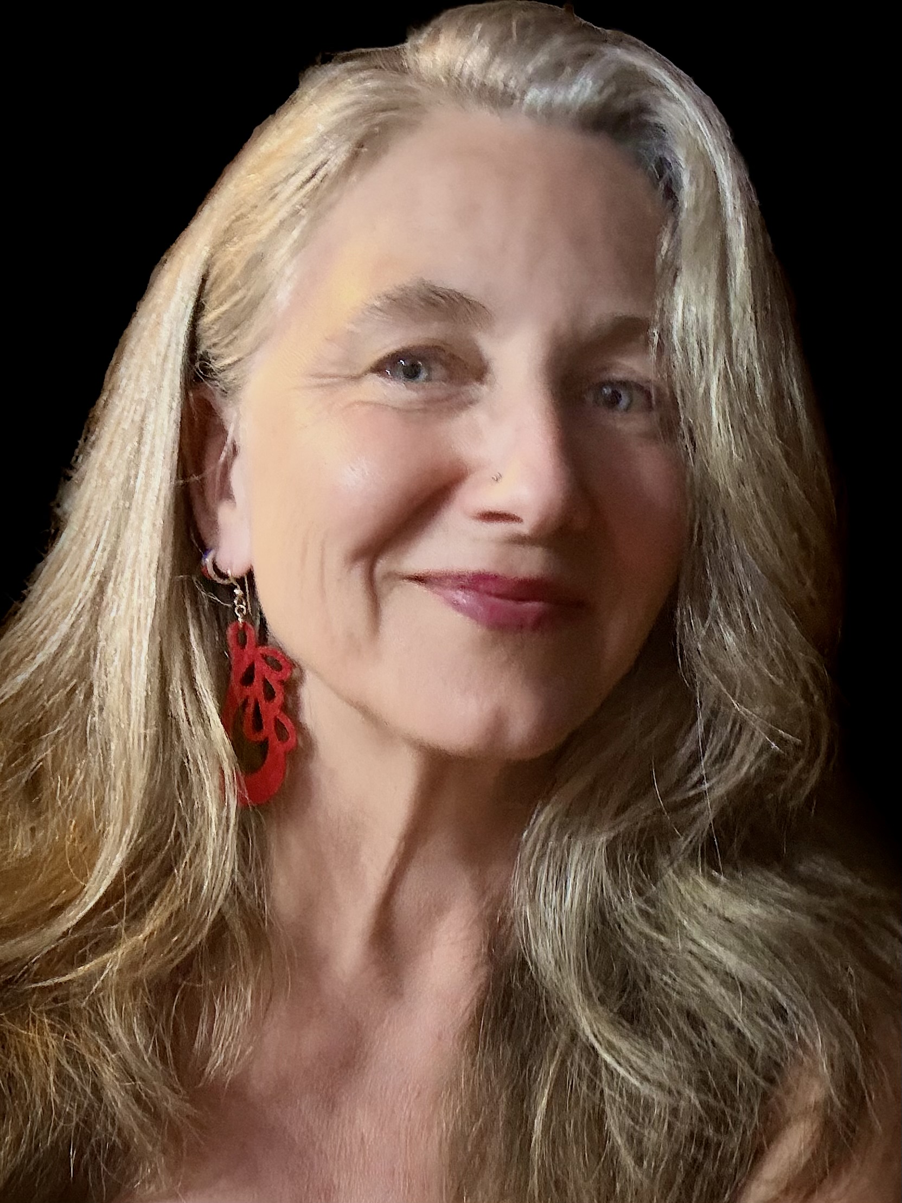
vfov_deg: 60.0
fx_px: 1042
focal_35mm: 30
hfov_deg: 46.8
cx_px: 451
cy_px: 602
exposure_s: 1/30
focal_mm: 2.69
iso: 400
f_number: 1.9
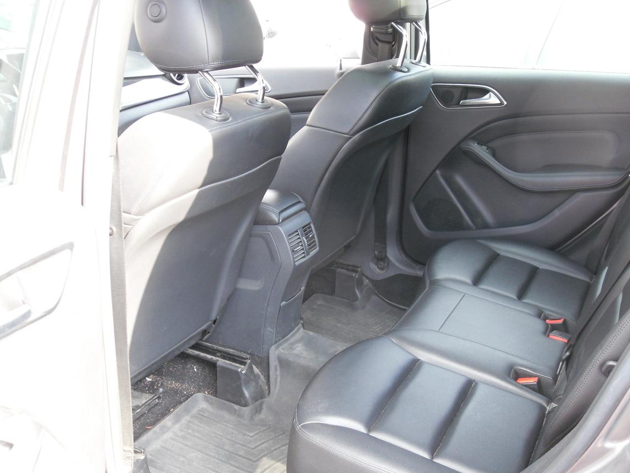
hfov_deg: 47.8
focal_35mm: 39
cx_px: 338
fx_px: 710
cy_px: 263
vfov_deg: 36.8
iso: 100
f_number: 3.5
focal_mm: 6.3
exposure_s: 1/30
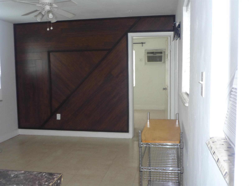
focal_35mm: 33
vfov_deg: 42.9
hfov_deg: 55.4
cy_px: 93
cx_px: 124
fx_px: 237
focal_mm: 5.5
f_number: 2.8
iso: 160
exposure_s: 1/30
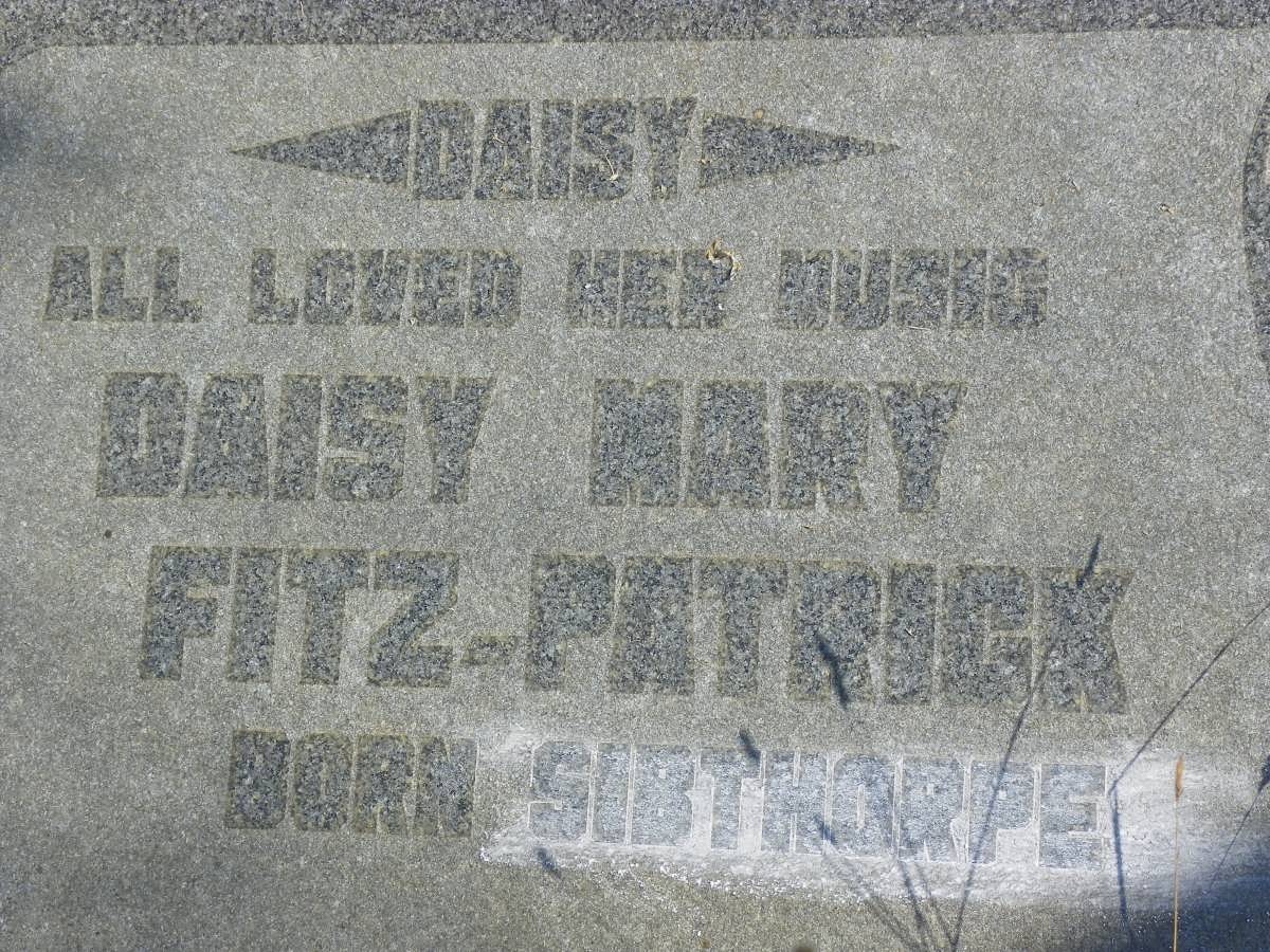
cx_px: 635
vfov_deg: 16.4
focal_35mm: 90
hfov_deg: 21.8
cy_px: 476
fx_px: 3302
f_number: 5
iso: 64
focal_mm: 16
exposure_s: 1/250
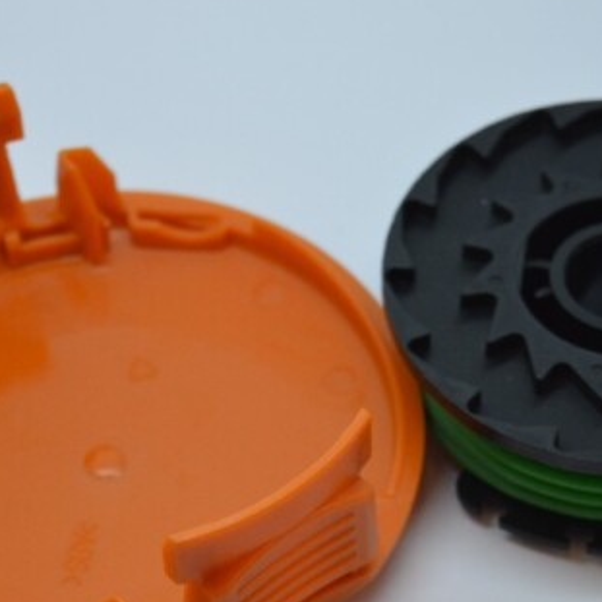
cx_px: 348
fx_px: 3187
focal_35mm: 162
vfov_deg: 10.8
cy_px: 423
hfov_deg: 10.8
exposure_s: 1/80
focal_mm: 55
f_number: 5.6
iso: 400
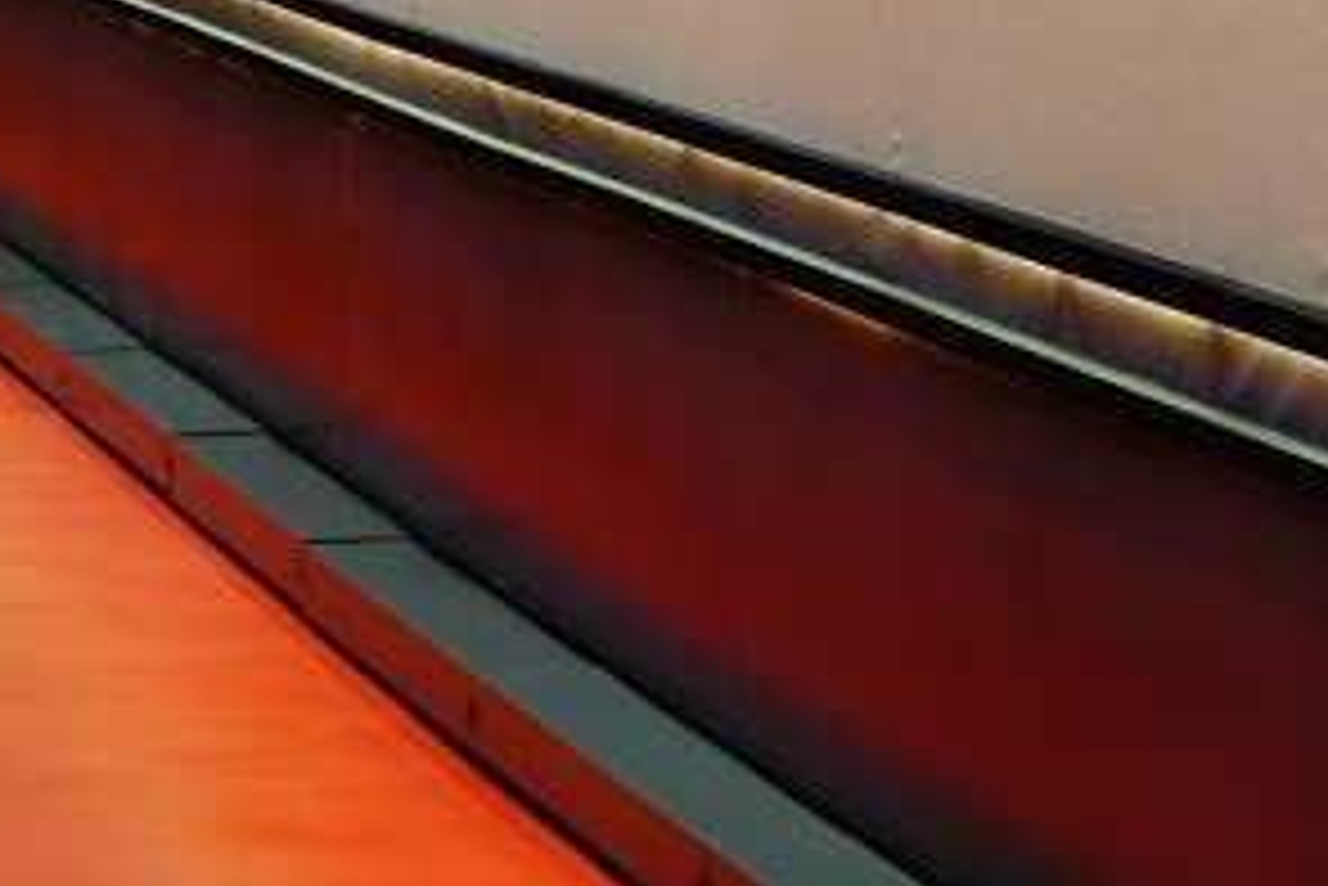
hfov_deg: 14.7
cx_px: 720
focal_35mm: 139
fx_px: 5130
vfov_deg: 9.5
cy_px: -524
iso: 800
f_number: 6.3
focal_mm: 40
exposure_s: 1/100
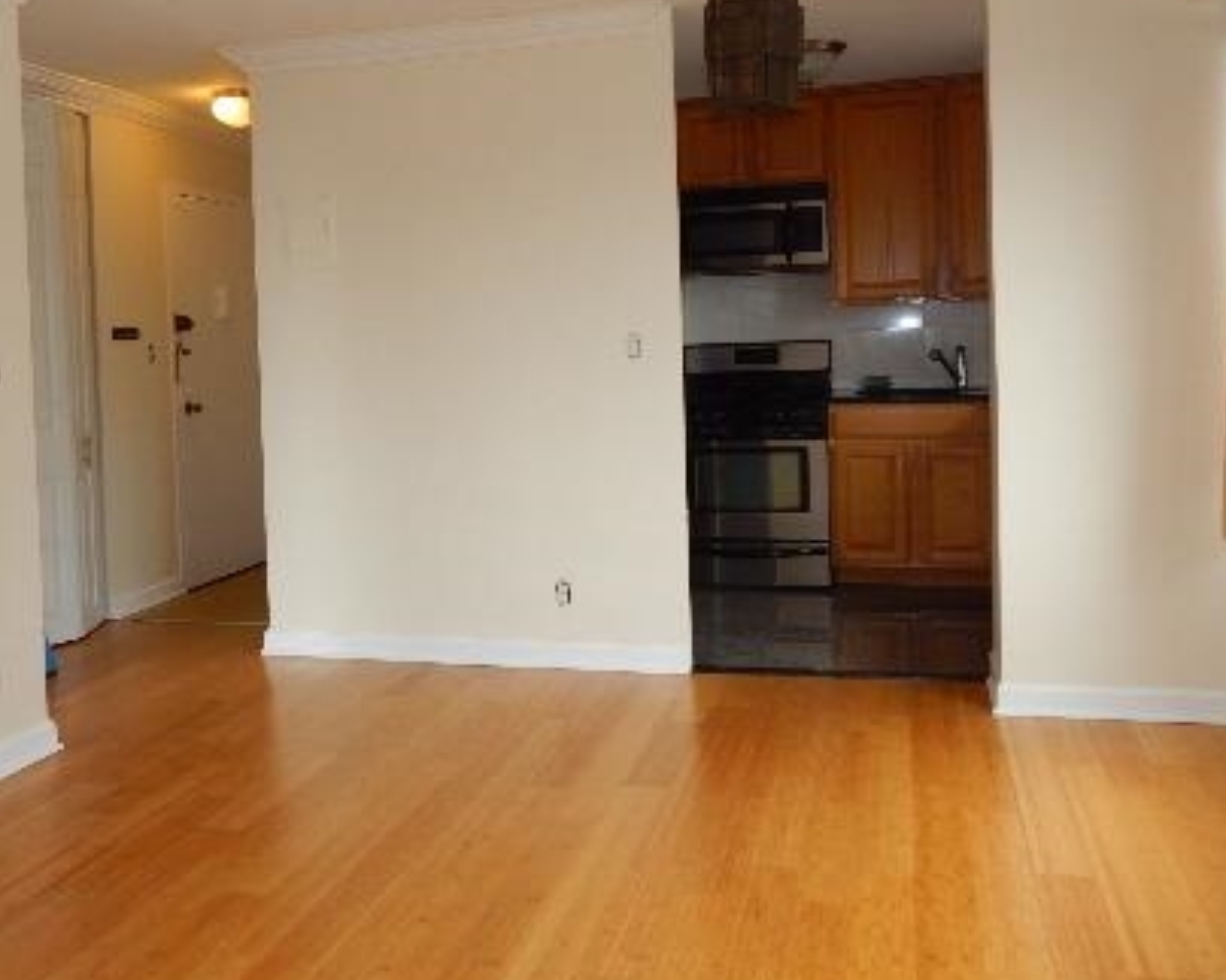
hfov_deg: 52.7
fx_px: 1233
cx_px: 531
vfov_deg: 43.1
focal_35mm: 34
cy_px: 388
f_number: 3
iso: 125
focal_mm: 4
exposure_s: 1/80
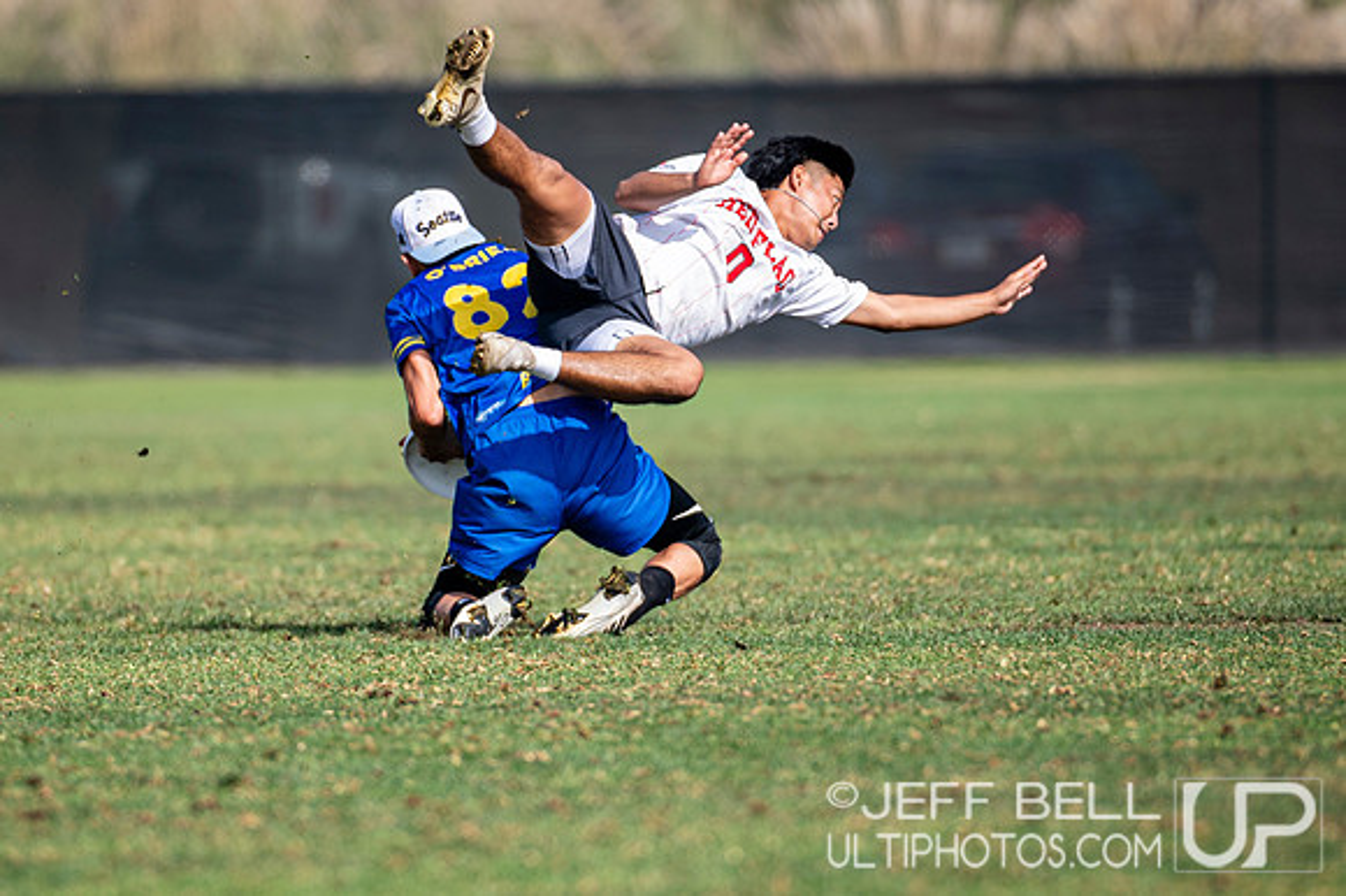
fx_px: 20574
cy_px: 454
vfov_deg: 2.5
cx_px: 571
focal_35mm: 551
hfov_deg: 3.7
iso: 100
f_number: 3.2
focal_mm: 280
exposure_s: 1/1250
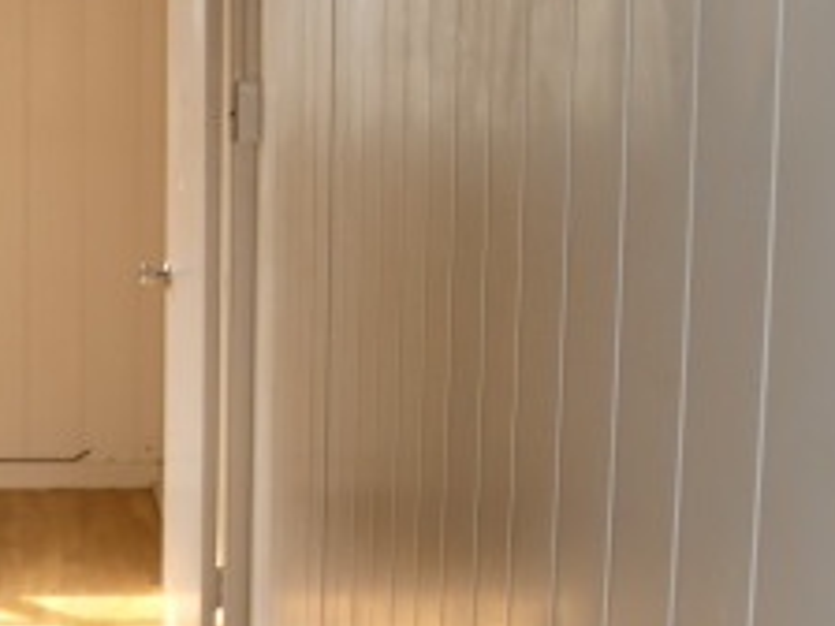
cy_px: 518
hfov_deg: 18.6
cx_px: 26
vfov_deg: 14.3
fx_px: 2485
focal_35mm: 103
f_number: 2.8
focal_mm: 6.3
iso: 100
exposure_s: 1/60
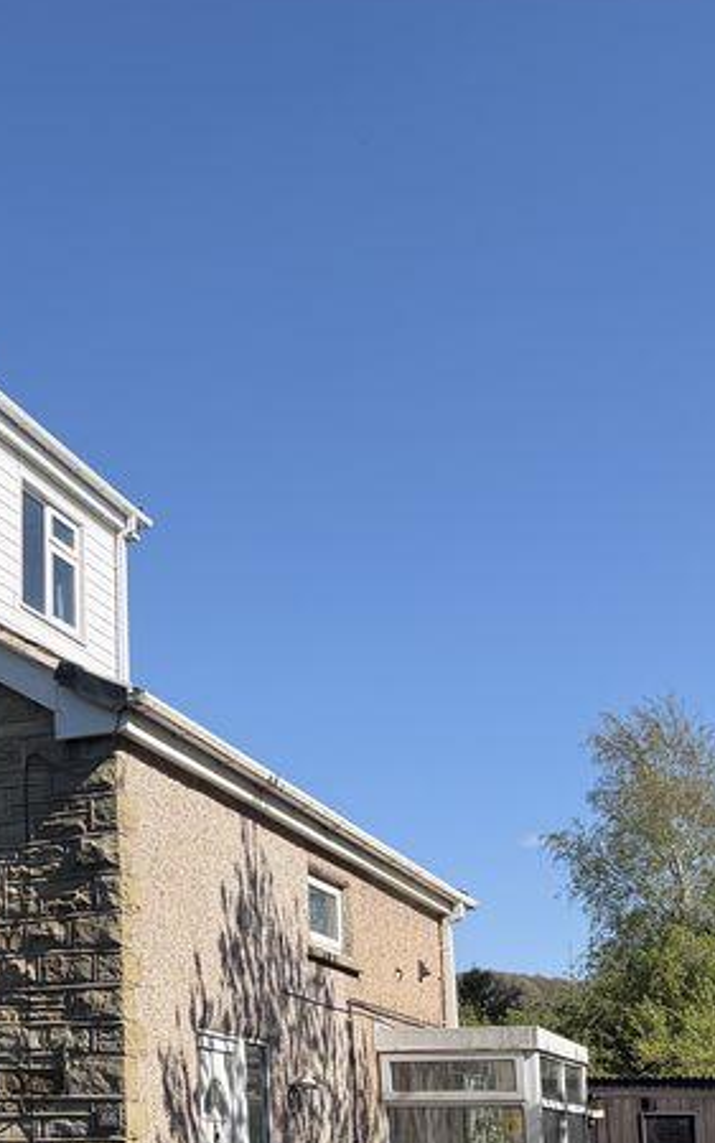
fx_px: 1807
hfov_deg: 20.3
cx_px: -237
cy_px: 858
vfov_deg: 34.4
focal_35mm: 58
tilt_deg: +8.1
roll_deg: +0.4
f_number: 1.78
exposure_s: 1/4167
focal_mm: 6.76
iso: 100
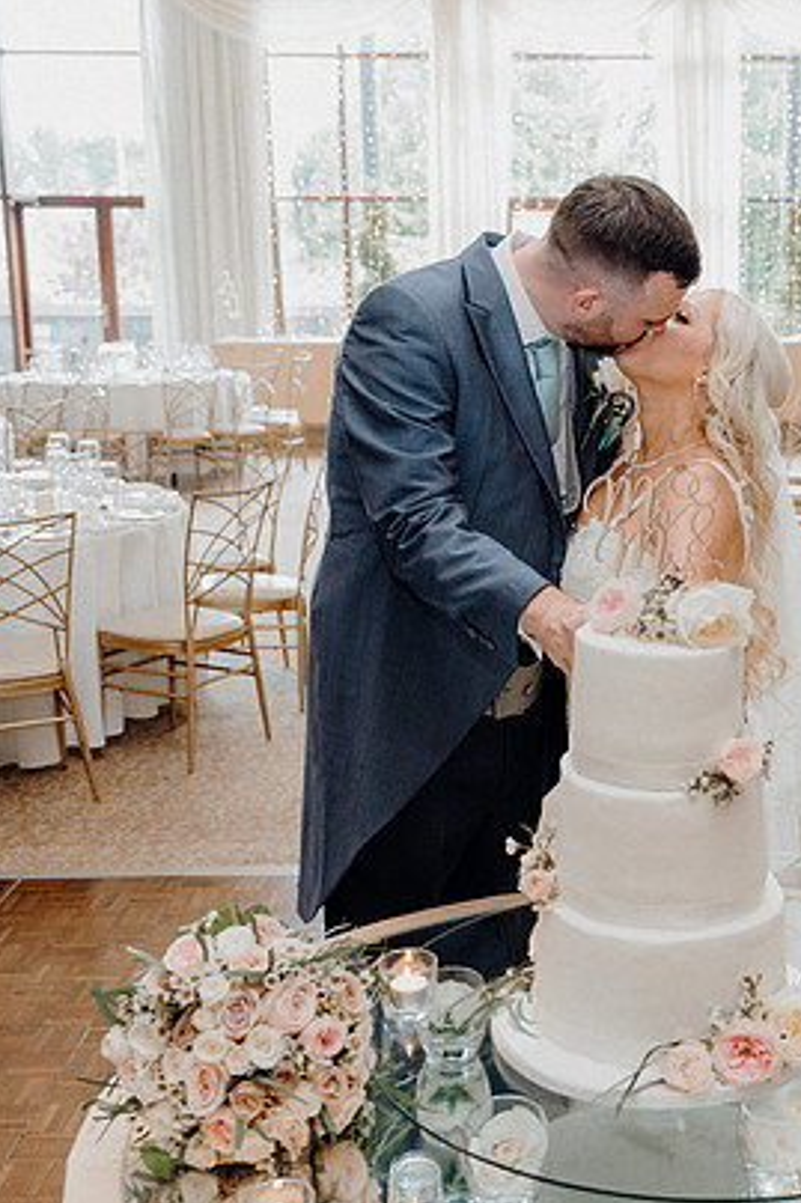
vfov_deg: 40.4
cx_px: 652
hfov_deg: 26.9
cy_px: 602
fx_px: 1637
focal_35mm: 49
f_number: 3.5
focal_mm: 32
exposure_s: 1/200
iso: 2500
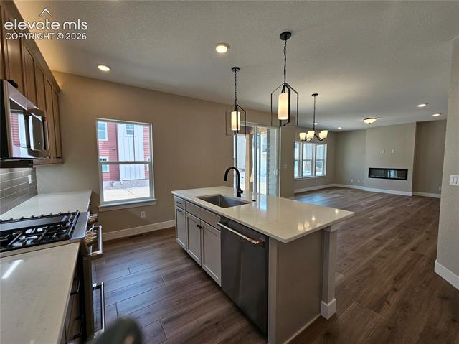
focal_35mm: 13
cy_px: 172
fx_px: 172
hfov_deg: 106.2
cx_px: 230
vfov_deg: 89.8
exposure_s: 1/164
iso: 50
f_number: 2.2
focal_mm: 2.2
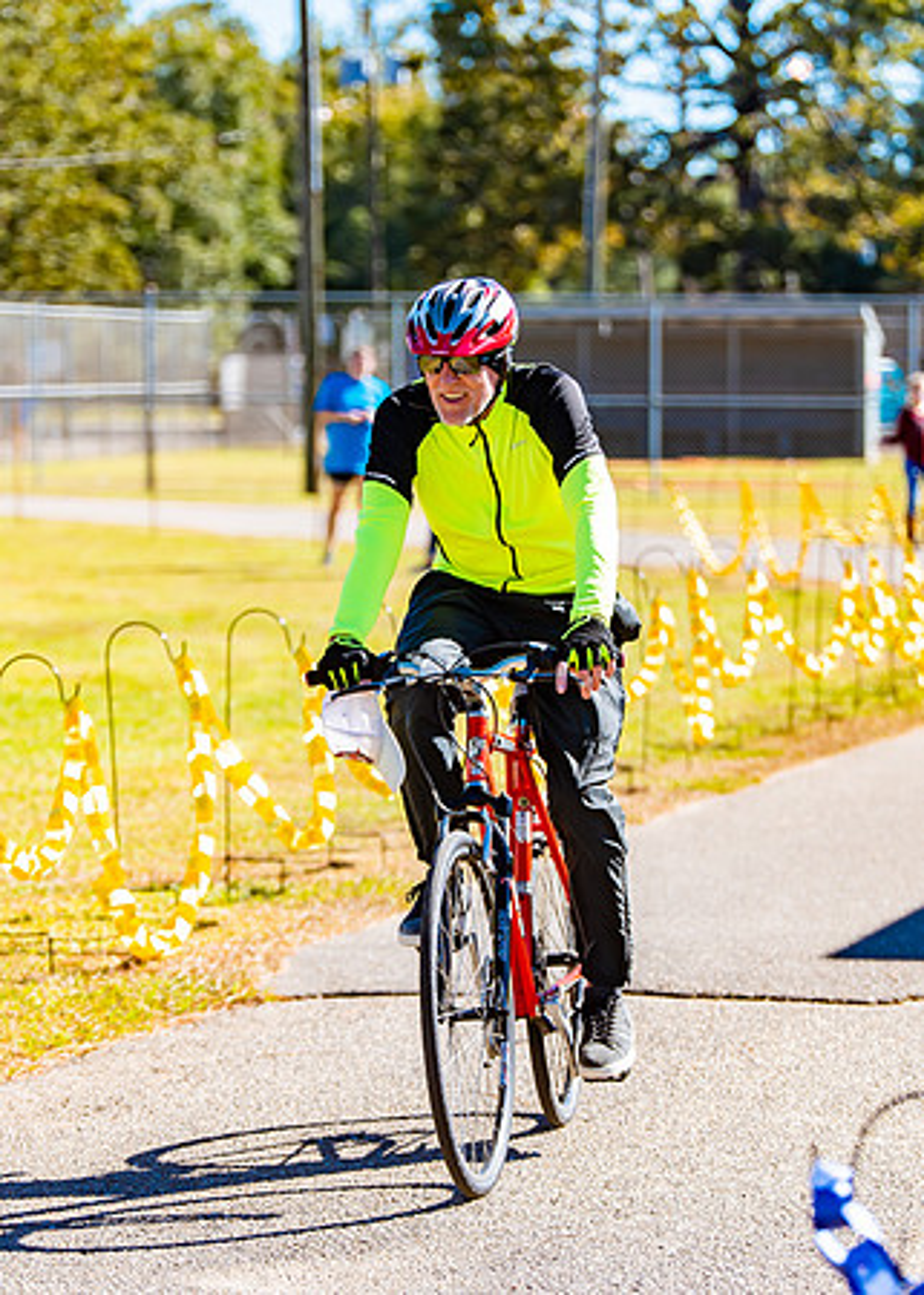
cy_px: 635
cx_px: 513
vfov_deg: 12.5
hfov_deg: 8.9
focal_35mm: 161
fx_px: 5918
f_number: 2.8
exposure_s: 1/1250
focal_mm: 105
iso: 100
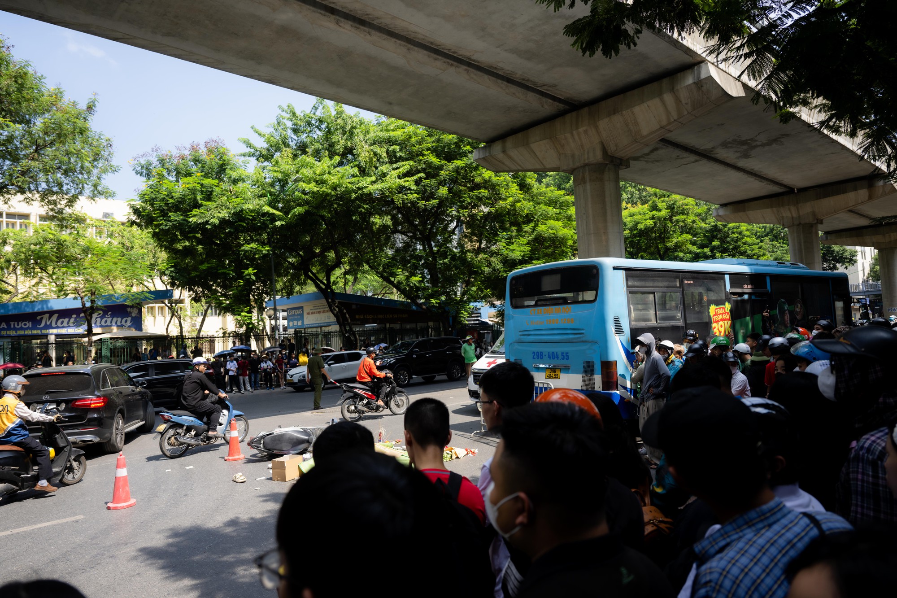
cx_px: 448
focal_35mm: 24
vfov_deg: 53.1
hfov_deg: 73.7
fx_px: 598
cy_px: 299
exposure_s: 1/400
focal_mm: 24
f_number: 3.5
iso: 100
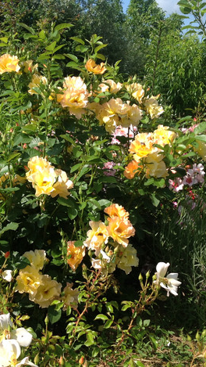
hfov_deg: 23.0
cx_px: 77
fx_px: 505
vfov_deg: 39.9
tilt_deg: -9.1
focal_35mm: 52
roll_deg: -1.8
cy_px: 181
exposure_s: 1/1374
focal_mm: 4.28
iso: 50
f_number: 2.4
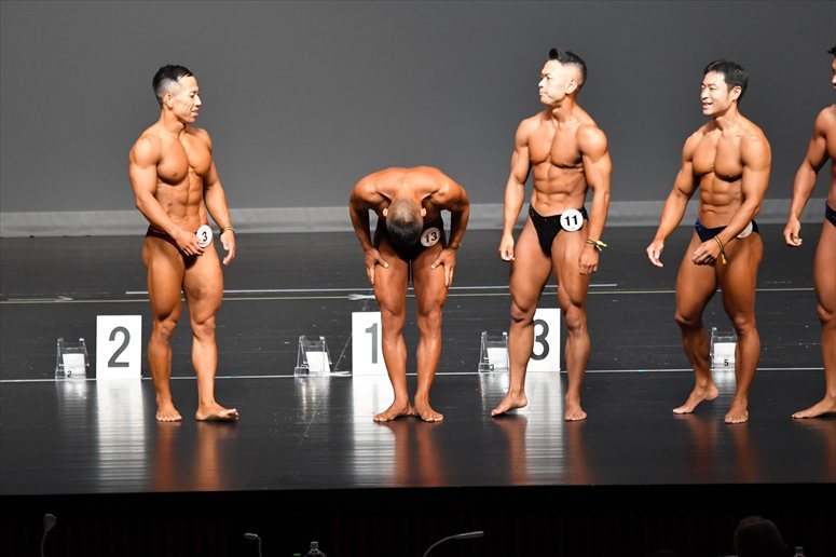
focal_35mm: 255
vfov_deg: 5.4
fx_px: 5919
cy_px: 278
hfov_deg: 8.1
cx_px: 418
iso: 4000
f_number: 5.6
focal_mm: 170
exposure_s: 1/400
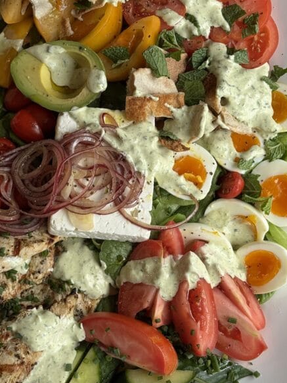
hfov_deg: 18.6
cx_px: 110
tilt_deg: -82.0
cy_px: 179
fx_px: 874
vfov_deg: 24.7
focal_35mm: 79
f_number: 1.78
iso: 100
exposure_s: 1/98
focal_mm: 6.76
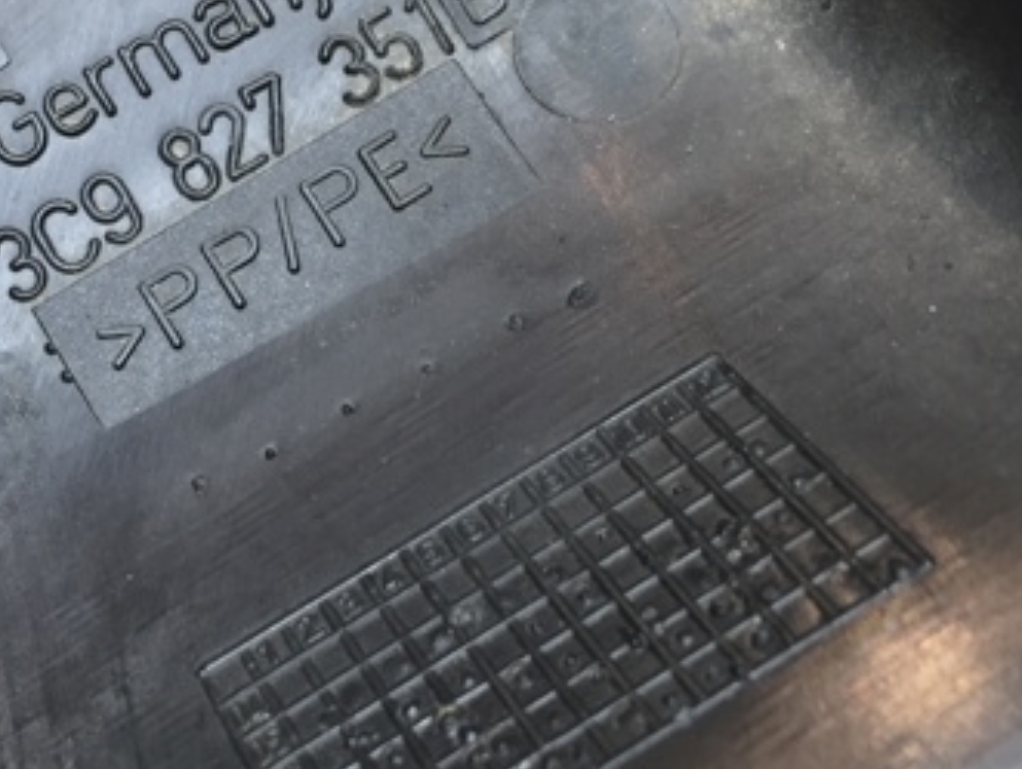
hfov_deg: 33.9
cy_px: 398
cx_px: 303
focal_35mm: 56
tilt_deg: -57.4
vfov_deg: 26.1
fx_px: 1655
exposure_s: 1/33
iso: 125
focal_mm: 4.15
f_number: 2.2
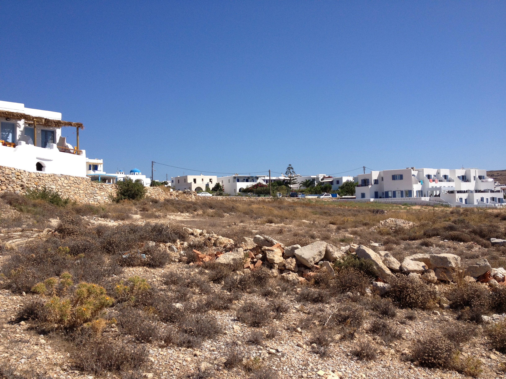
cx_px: 253
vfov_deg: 40.7
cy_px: 190
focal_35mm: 35
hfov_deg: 52.6
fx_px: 512
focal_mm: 4.28
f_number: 2.4
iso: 50
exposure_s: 1/2045
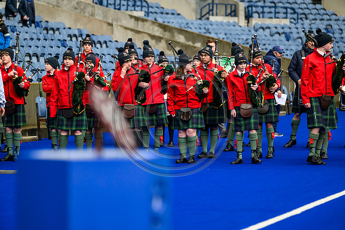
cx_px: 172
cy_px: 115
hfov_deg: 10.3
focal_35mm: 200
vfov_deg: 6.9
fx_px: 1917
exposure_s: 1/2500
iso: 2500
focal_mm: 200
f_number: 3.5
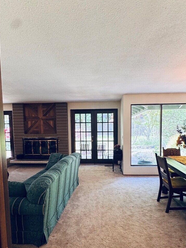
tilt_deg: -3.6
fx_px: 150
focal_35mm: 21
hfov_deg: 63.4
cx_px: 99
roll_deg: +1.4
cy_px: 139
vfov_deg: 78.7
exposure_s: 1/120
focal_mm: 2.22
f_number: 2.2
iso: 250
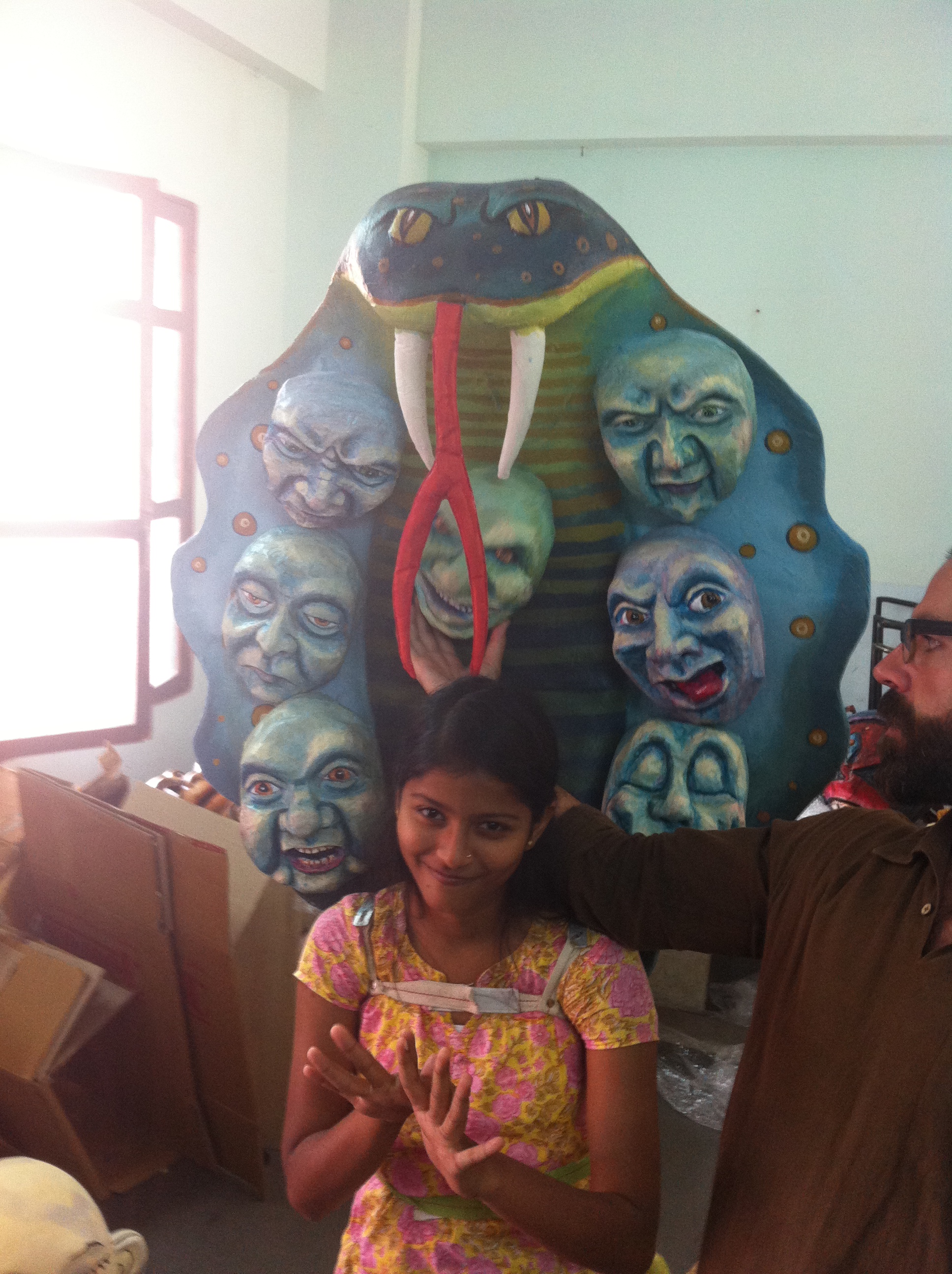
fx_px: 1287
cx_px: 476
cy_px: 637
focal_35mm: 35
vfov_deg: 52.7
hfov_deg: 40.6
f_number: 2.8
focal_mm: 3.85
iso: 160
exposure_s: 1/15
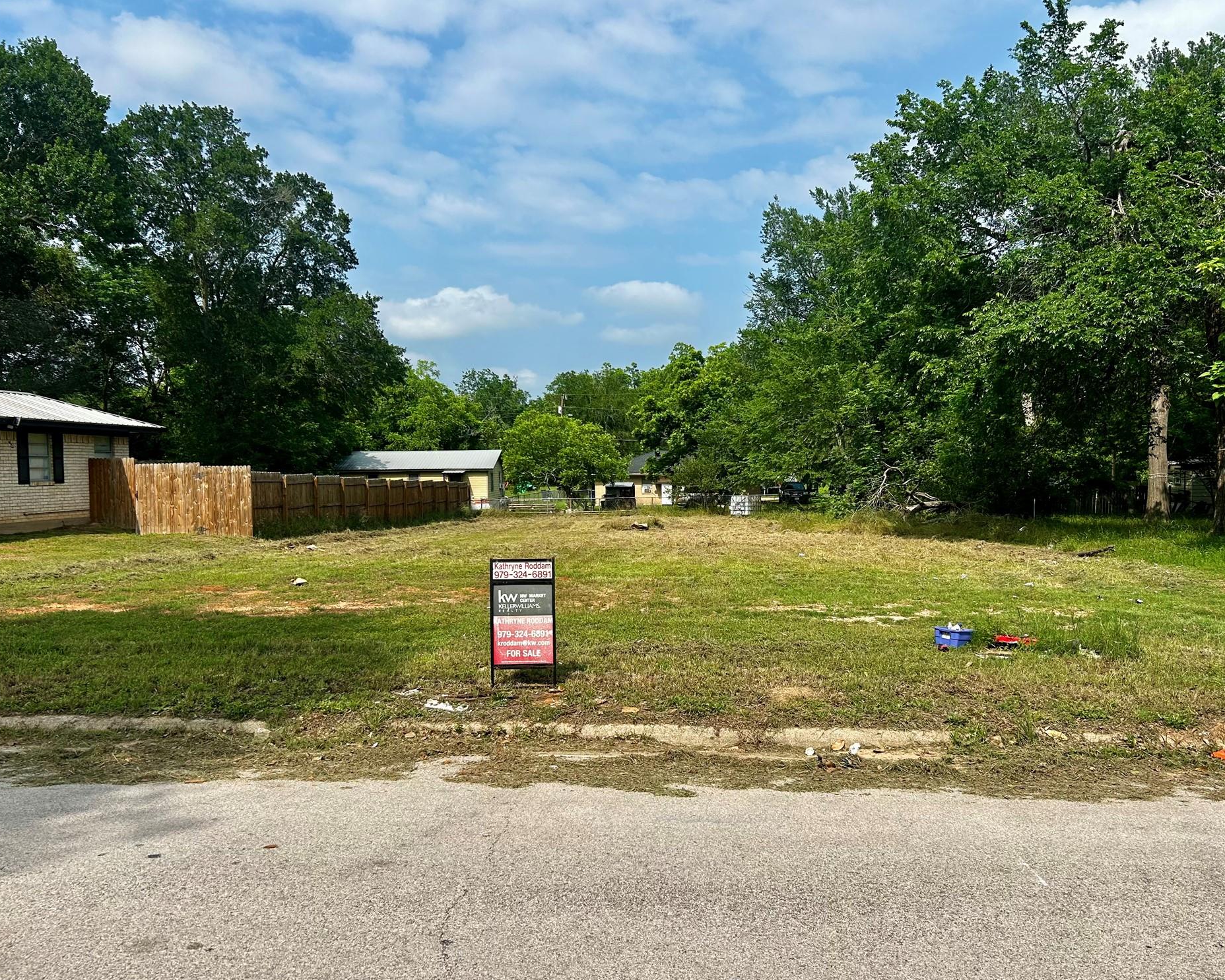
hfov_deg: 62.2
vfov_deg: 51.5
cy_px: 496
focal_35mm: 28
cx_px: 645
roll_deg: +1.9
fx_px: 1015
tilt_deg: -3.5
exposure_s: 1/4630
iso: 50
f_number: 1.5
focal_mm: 5.7
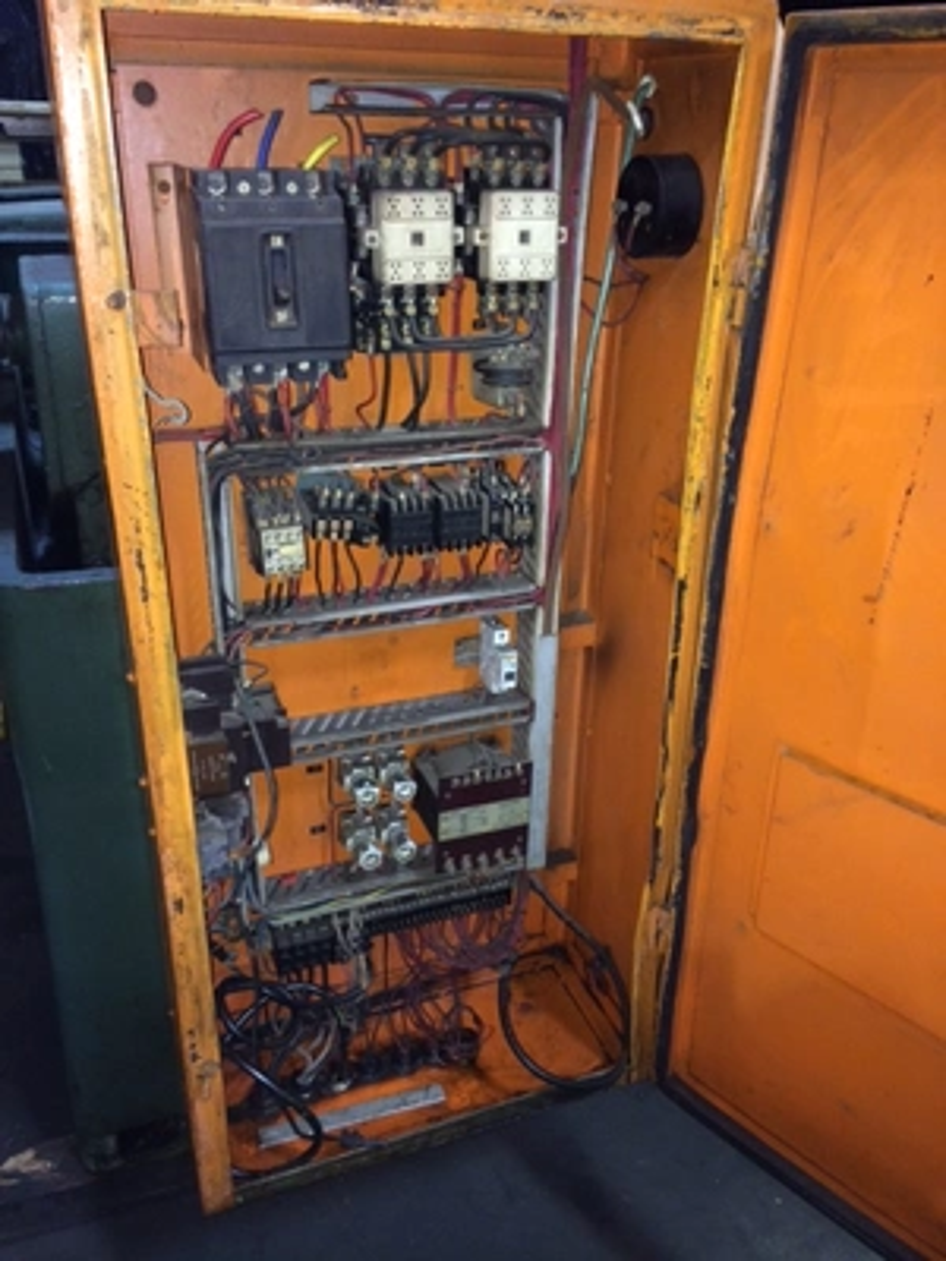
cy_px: 630
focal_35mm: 30
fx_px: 1093
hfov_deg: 46.8
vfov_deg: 60.0
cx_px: 473
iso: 200
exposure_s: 1/16
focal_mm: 4.12
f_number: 2.2
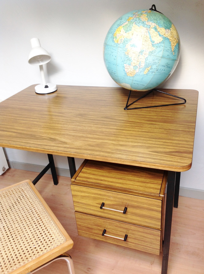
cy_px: 137
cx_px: 102
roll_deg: +6.4
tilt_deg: -27.8
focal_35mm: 35
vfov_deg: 52.7
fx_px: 276
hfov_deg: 40.6
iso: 50
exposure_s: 1/24
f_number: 2.4
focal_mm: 4.28
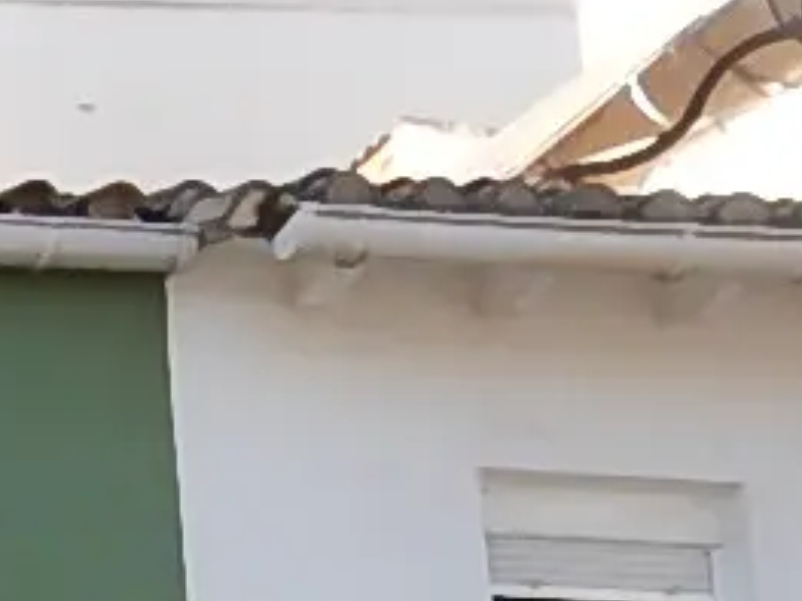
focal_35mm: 146
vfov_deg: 9.7
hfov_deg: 11.8
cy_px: 1071
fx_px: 3381
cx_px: -912
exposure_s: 1/800
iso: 125
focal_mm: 4.3
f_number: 2.8
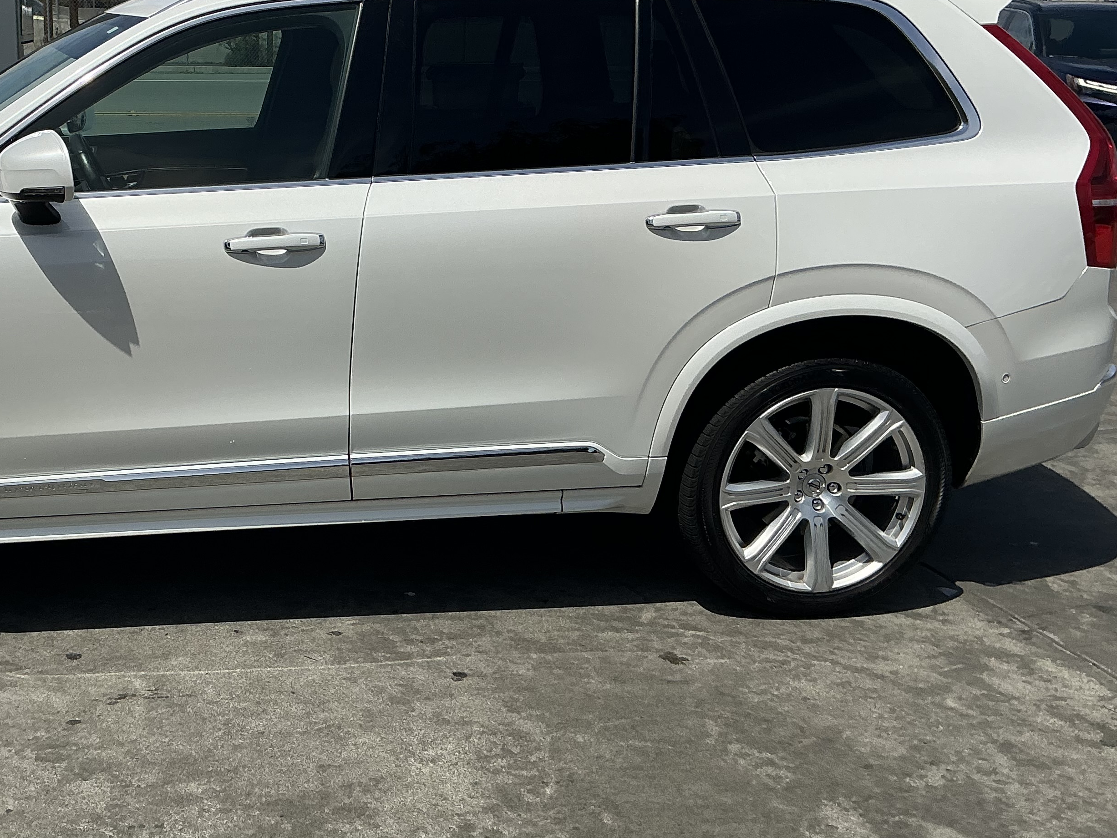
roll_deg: +0.6
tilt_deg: -13.1
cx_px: 315
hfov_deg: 40.4
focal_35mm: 46
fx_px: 1484
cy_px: 354
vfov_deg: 31.5
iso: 25
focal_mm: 3
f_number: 1.8
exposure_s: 1/4405
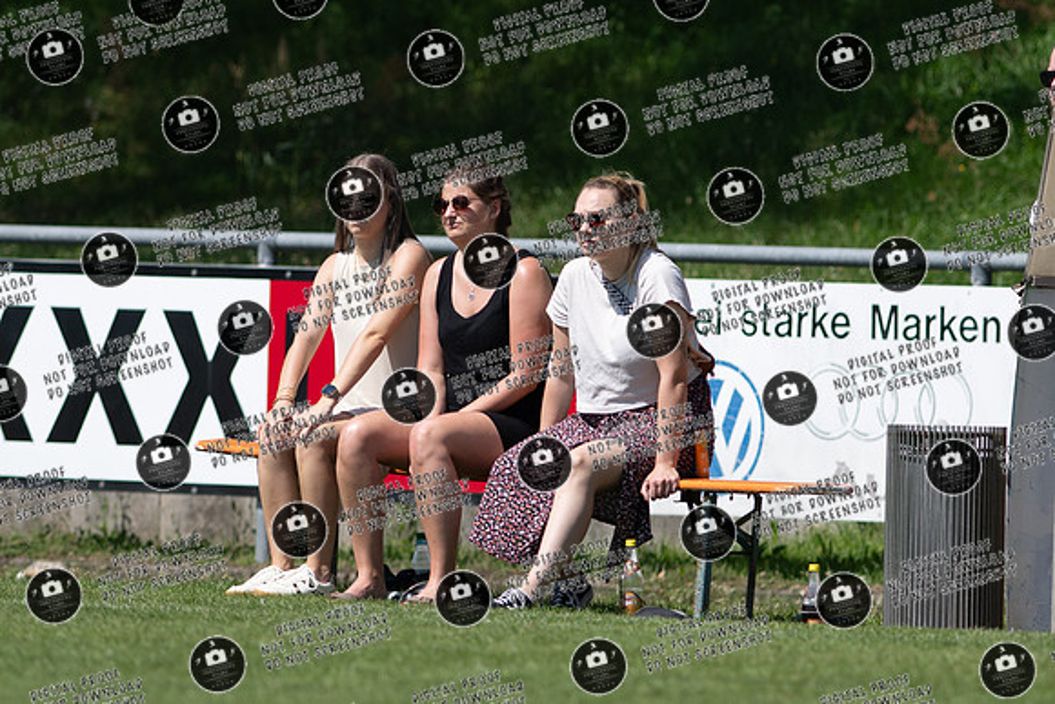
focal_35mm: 824
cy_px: 306
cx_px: 584
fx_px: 24140
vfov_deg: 1.7
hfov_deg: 2.5
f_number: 3.5
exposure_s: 1/1600
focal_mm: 300
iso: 72
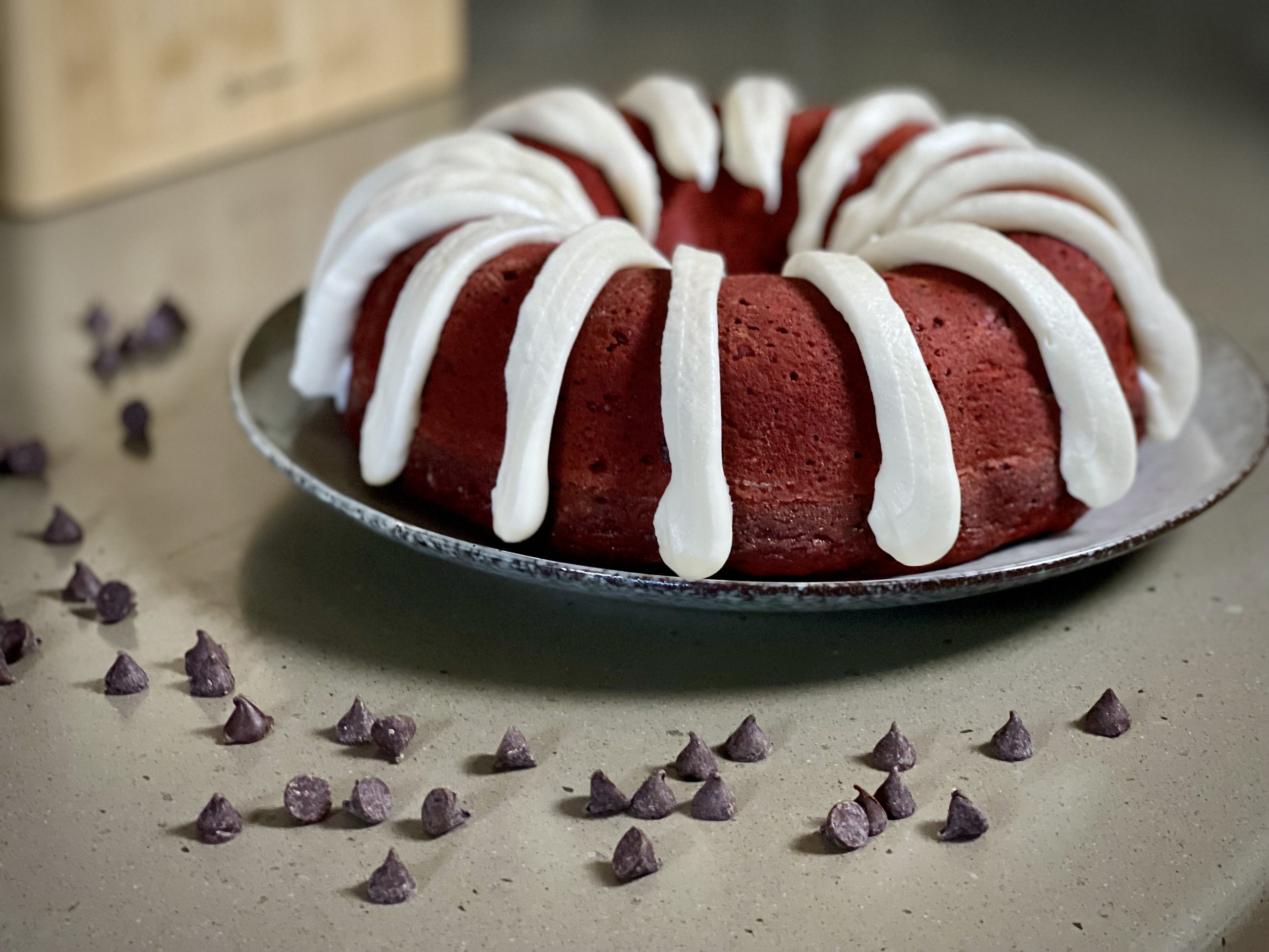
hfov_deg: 25.3
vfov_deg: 19.1
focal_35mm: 77
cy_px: 476
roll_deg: -0.3
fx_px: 2823
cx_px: 634
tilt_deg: -23.7
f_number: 2.8
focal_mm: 9
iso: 400
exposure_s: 1/30
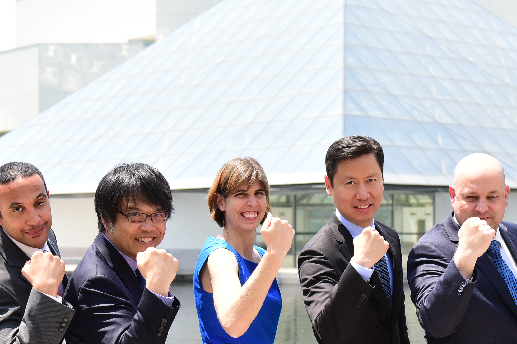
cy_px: 251
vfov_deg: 15.8
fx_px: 1235
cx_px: 336
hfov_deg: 23.6
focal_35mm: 86
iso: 2500
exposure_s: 1/8000
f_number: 4
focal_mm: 42
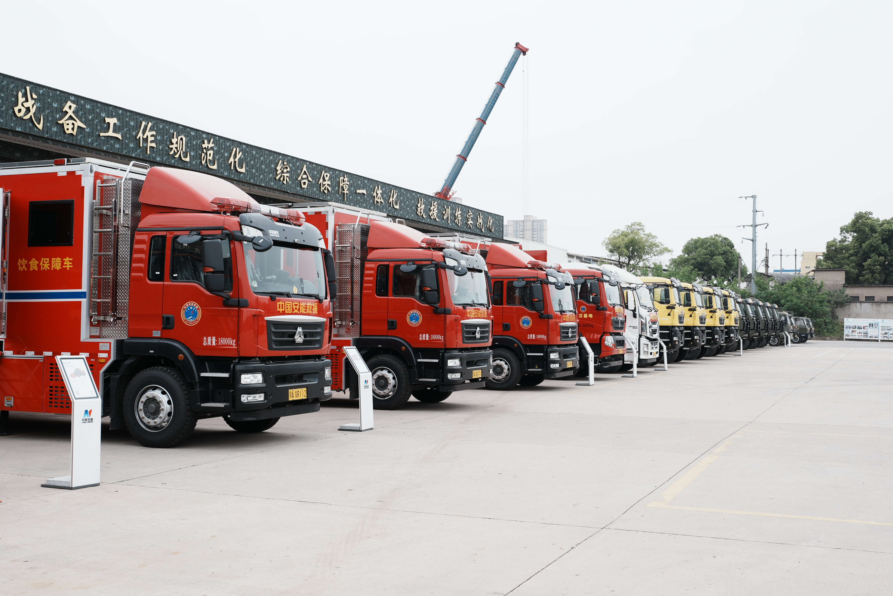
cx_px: 446
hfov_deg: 46.4
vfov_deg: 31.9
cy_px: 298
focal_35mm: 42
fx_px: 1042
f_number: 6.3
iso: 100
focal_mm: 28
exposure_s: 1/160
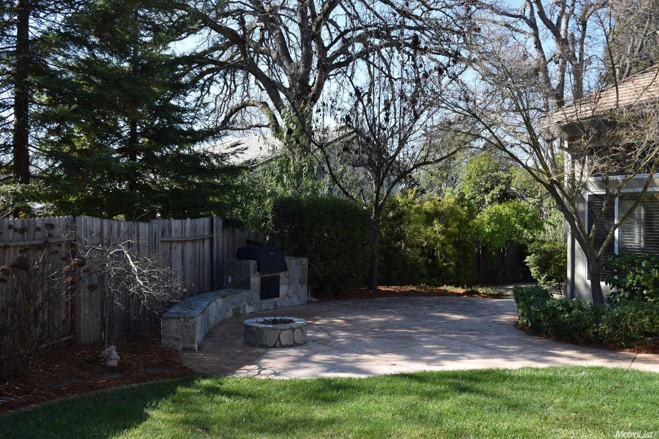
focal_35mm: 34
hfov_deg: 55.1
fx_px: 631
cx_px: 330
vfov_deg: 38.4
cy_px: 220
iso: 100
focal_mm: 23
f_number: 6.3
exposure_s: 1/160
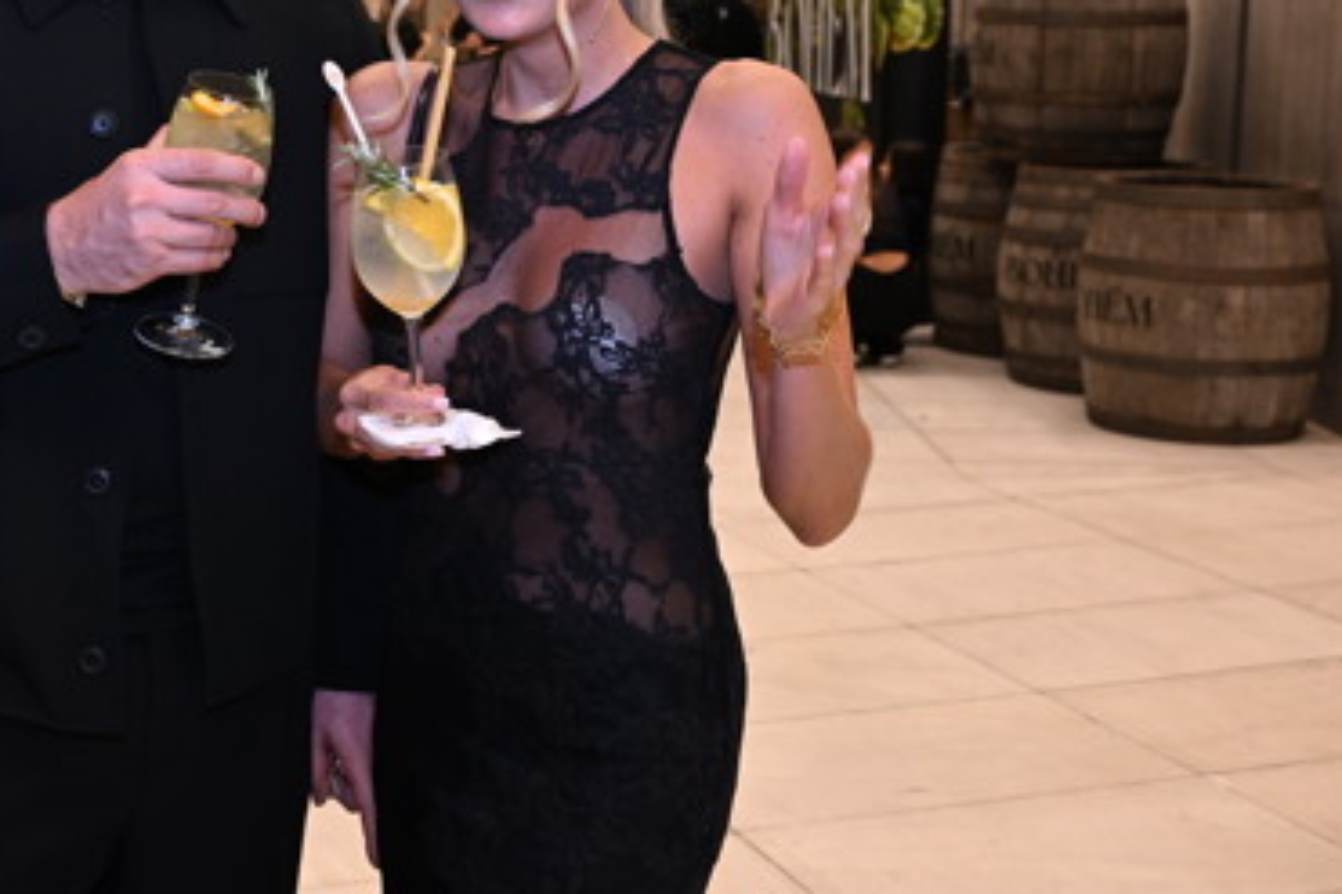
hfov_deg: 35.7
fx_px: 2012
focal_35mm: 54
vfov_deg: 24.9
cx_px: 268
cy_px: 308
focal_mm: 29
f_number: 5
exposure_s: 1/125
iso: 1600
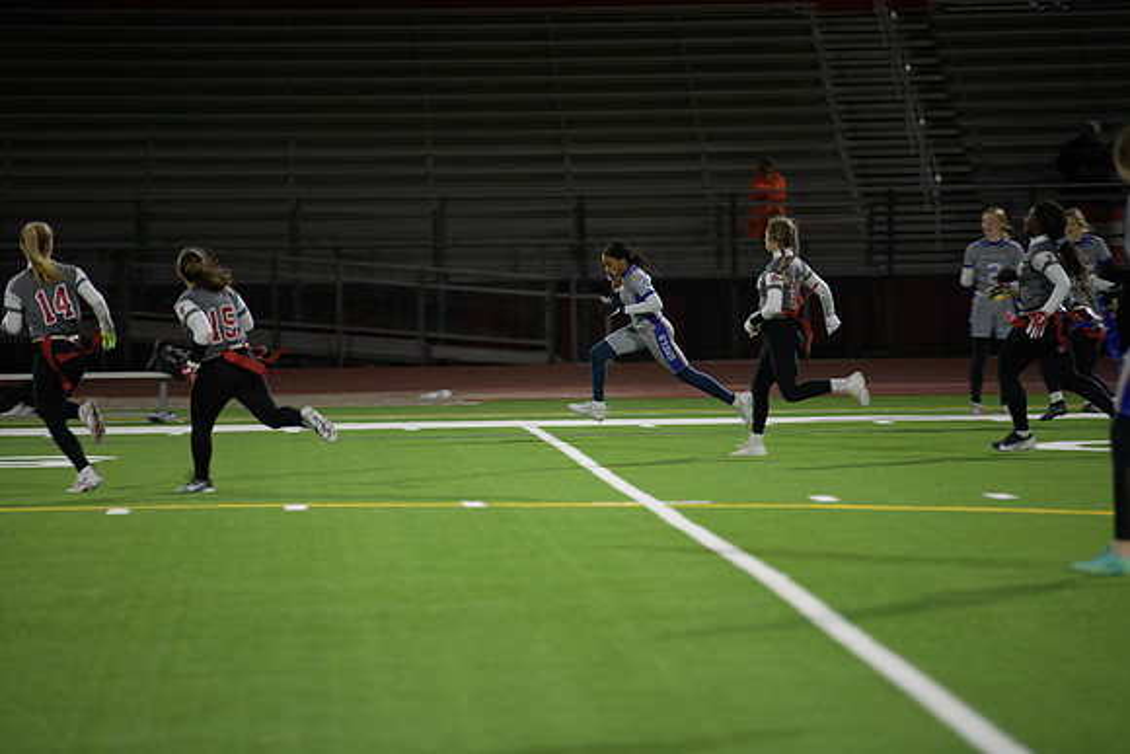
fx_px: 6279
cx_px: 565
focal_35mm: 200
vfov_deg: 6.9
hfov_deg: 10.3
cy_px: 377
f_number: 2.8
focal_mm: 200
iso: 900
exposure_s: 1/200
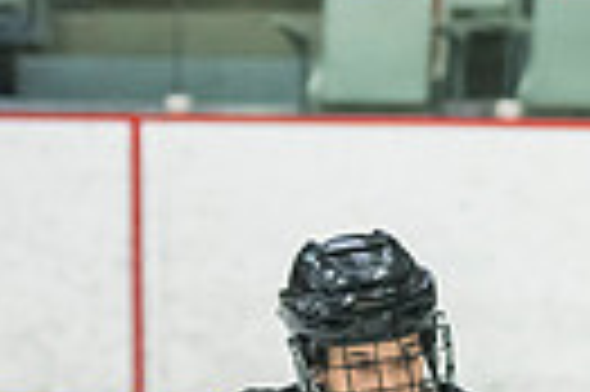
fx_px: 9019
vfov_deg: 2.5
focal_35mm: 551
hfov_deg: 3.7
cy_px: 853
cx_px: 1204
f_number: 3.2
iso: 1600
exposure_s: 1/1000
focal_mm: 86
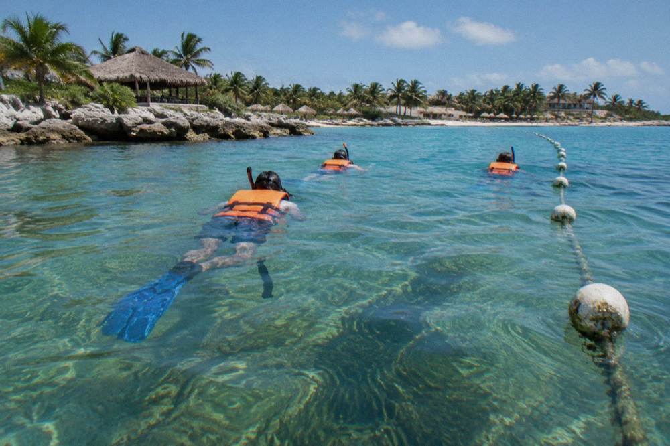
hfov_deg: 48.5
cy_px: 223
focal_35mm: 40
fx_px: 744
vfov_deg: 33.4
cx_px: 335
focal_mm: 40
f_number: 11
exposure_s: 1/200
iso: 400
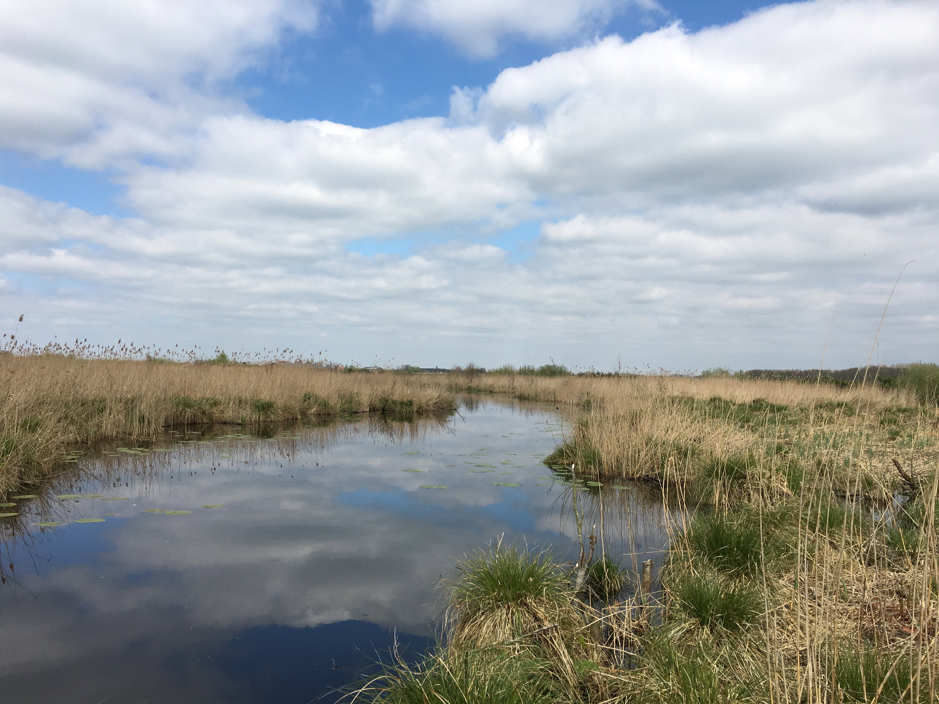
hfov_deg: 61.7
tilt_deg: +3.1
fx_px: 787
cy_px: 352
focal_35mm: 29
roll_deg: -1.3
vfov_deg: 48.2
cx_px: 470
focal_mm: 4.15
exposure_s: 1/2262
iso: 25
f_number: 2.2
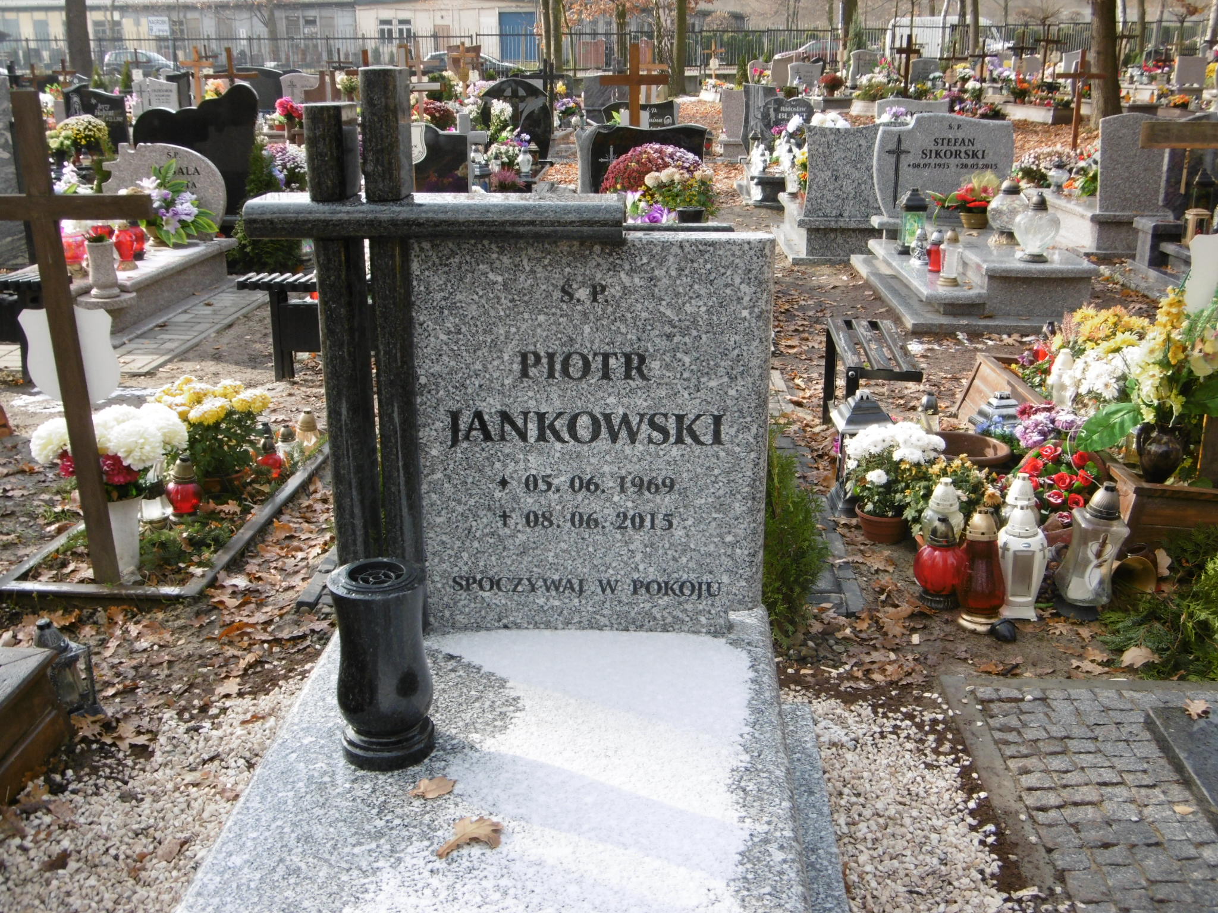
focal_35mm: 38
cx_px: 609
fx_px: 1337
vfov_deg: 37.7
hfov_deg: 49.0
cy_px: 456
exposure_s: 1/160
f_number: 3.7
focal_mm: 6.8
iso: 100
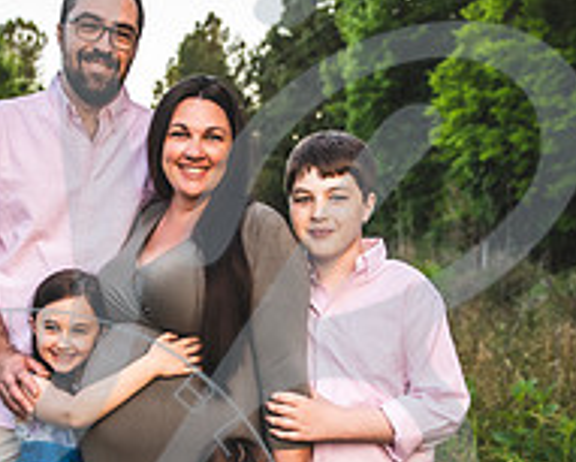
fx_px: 904
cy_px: 359
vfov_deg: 28.1
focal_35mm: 53
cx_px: 160
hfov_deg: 34.7
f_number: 2.8
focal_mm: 24
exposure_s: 1/125
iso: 100
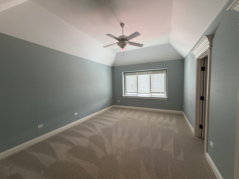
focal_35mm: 14
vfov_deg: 85.7
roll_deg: +1.4
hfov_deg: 102.1
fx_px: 97
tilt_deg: -3.2
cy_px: 90
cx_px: 120
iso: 250
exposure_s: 1/60
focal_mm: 2.22
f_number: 2.2
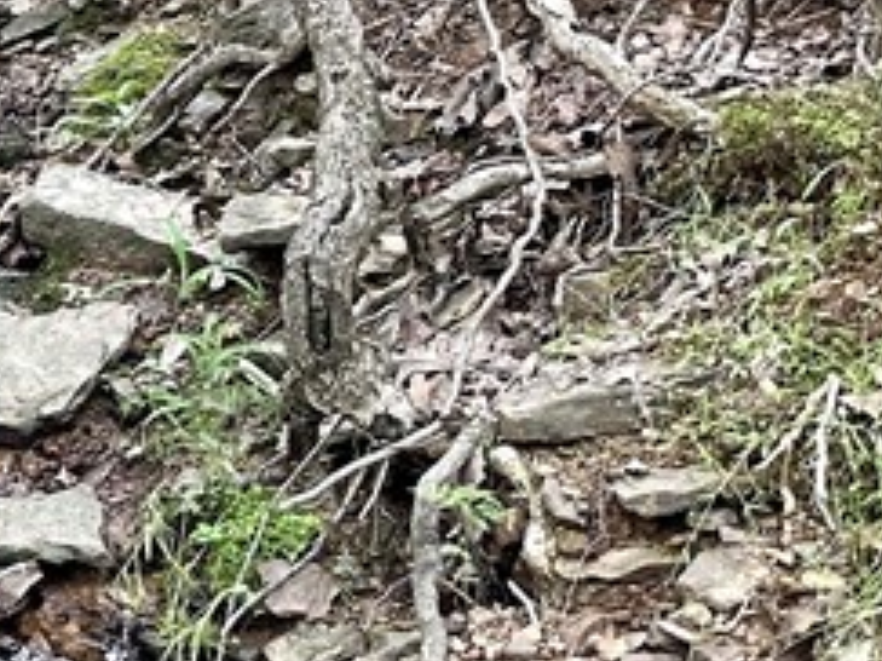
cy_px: -298
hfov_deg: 15.9
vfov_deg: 13.8
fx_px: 2572
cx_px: -809
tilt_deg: -11.7
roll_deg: +2.6
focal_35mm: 101
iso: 250
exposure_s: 1/79
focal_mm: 6.86
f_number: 1.78
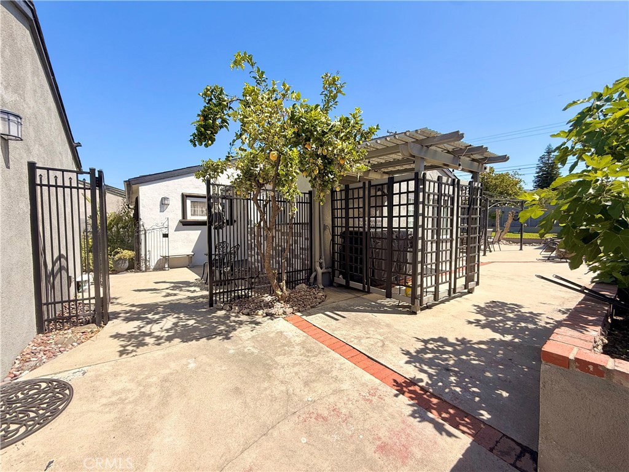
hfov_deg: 102.1
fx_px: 254
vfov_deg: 85.7
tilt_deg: -1.9
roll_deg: +0.3
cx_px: 314
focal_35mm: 14
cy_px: 236
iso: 50
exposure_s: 1/1105
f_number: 2.2
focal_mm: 2.22
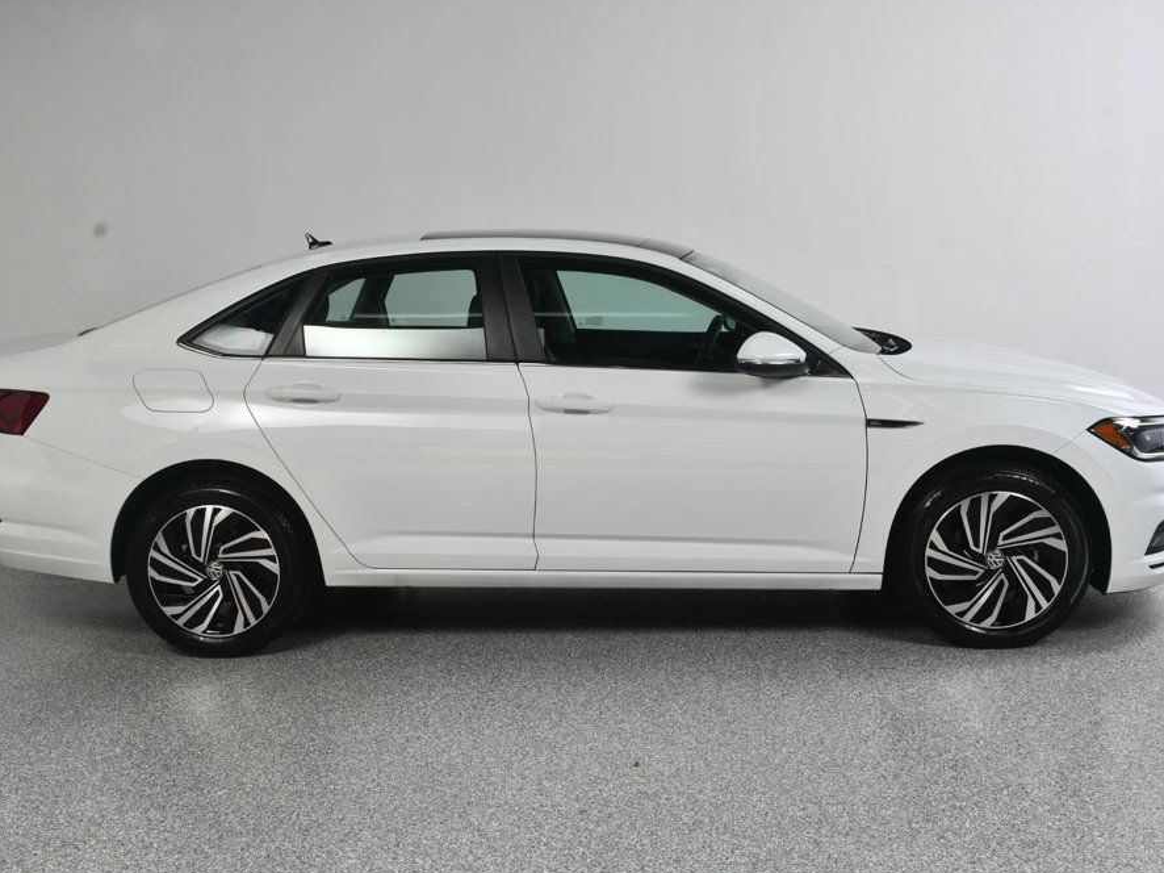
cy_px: 434
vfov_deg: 35.9
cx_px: 566
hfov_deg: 46.8
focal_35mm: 40
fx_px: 1345
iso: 100
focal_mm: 24
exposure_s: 1/160
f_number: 13
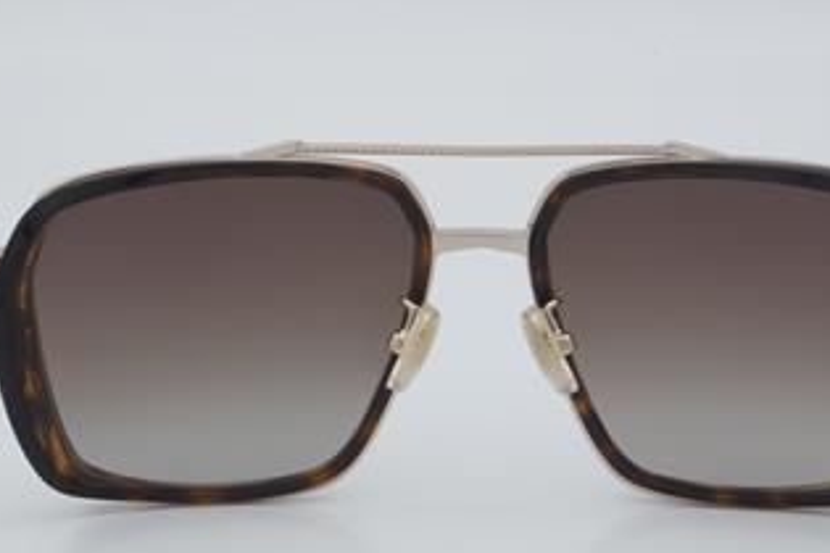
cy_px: 300
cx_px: 485
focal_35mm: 105
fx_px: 2412
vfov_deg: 13.1
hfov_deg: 19.5
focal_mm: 55
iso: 100
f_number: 32
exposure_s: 1/4
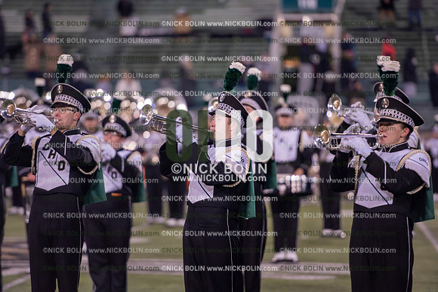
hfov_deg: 10.3
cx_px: 219
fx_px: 2434
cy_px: 146
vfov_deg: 6.9
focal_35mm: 200
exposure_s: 1/1250
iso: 2500
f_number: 2.8
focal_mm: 200
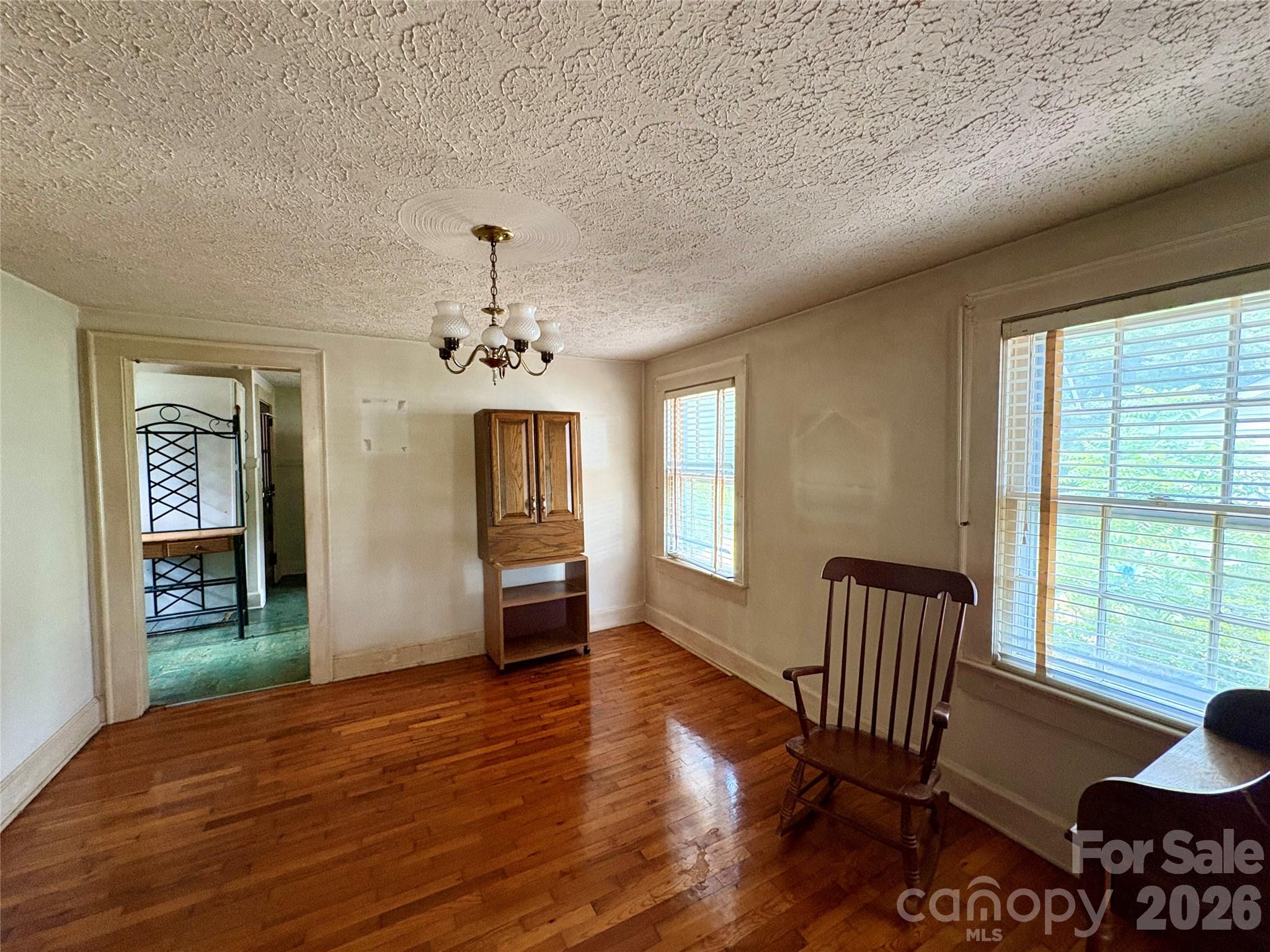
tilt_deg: -1.7
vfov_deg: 85.7
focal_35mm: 14
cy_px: 476
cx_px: 635
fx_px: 514
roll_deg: +0.6
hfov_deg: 102.1
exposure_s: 1/60
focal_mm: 2.22
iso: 500
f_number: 2.2
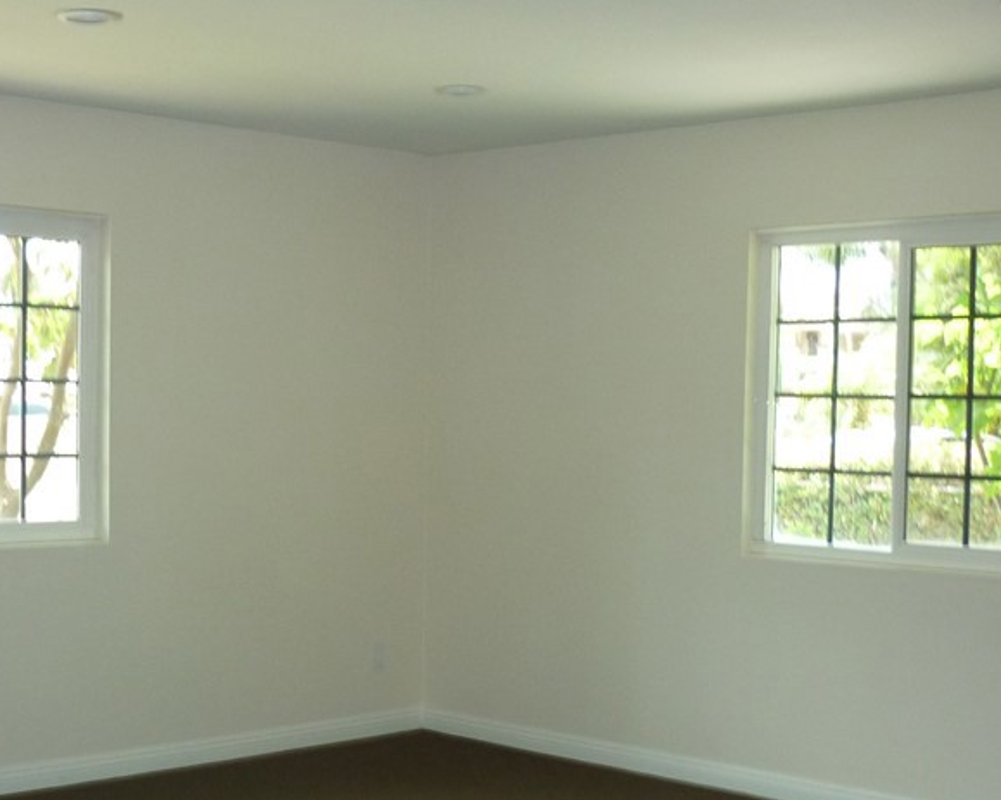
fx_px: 1688
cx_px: 308
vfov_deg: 26.6
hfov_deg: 32.7
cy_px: 451
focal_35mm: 57
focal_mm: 5.5
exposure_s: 1/30
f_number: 2.8
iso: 200
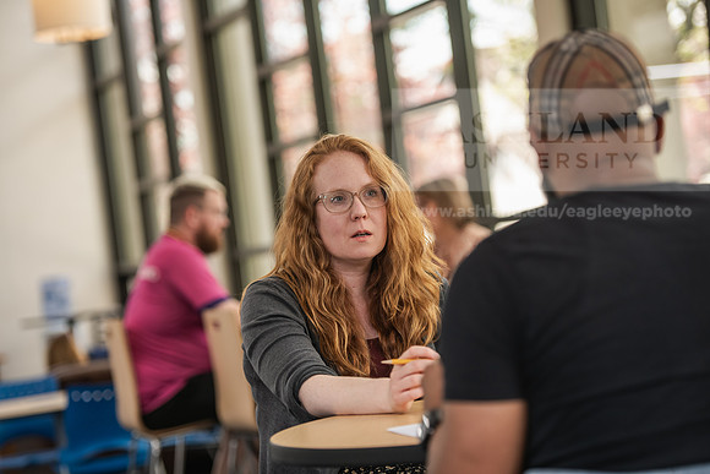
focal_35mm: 110
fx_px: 2170
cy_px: 237
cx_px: 355
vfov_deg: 12.5
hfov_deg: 18.6
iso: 500
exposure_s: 1/200
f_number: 2.8
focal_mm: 110
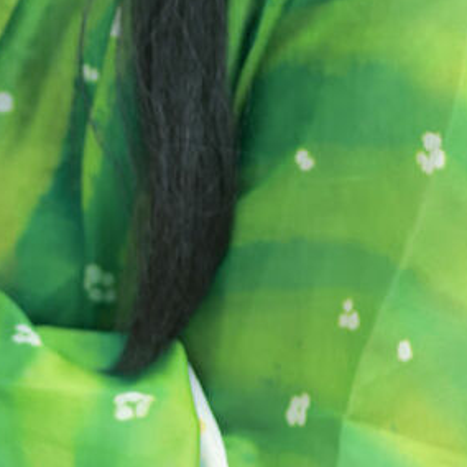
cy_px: -119
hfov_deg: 2.8
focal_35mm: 631
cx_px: -210
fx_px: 9631
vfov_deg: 2.8
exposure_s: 1/1250
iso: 500
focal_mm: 135
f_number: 2
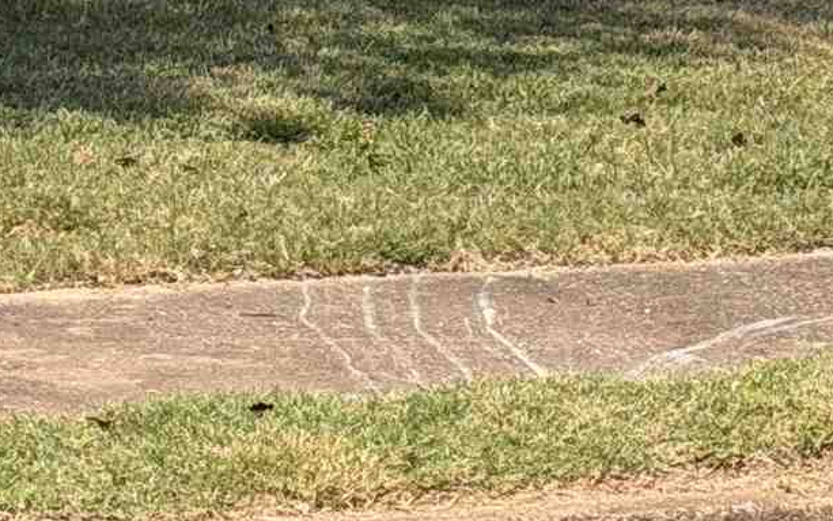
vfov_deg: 5.1
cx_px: 515
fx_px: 5788
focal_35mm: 255
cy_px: -468
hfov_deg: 8.2
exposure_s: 1/3534
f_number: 1.78
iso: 64
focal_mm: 6.76
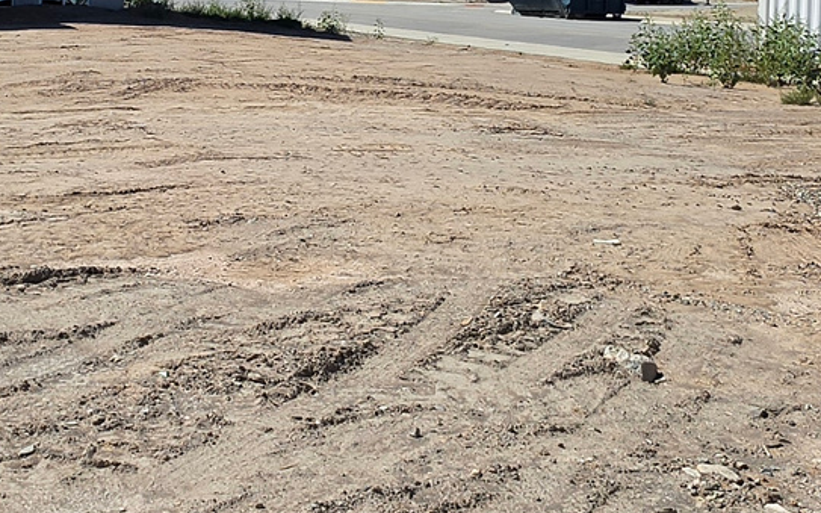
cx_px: 256
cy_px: 92
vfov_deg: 24.4
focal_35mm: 52
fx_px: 1163
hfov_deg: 38.3
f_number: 1.9
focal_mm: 2.2
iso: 32
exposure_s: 1/2820
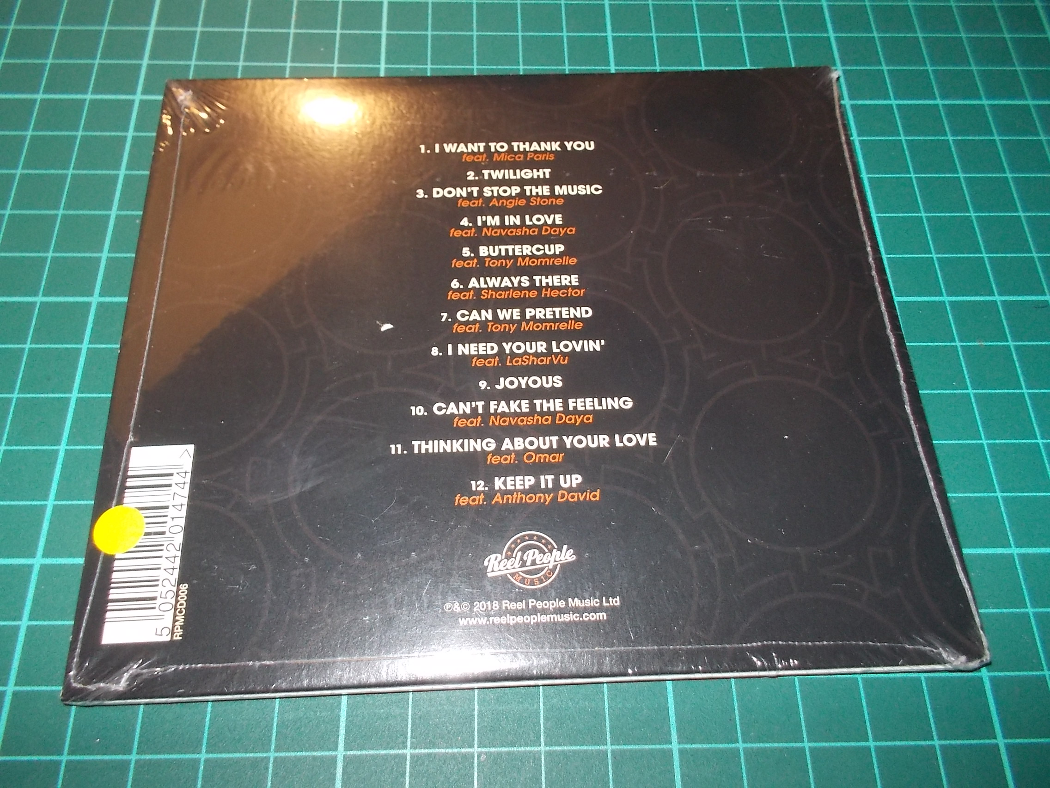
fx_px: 880
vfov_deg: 48.2
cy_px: 394
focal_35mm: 29
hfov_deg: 61.7
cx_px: 525
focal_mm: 4.1
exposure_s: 1/30
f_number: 3.3
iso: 200
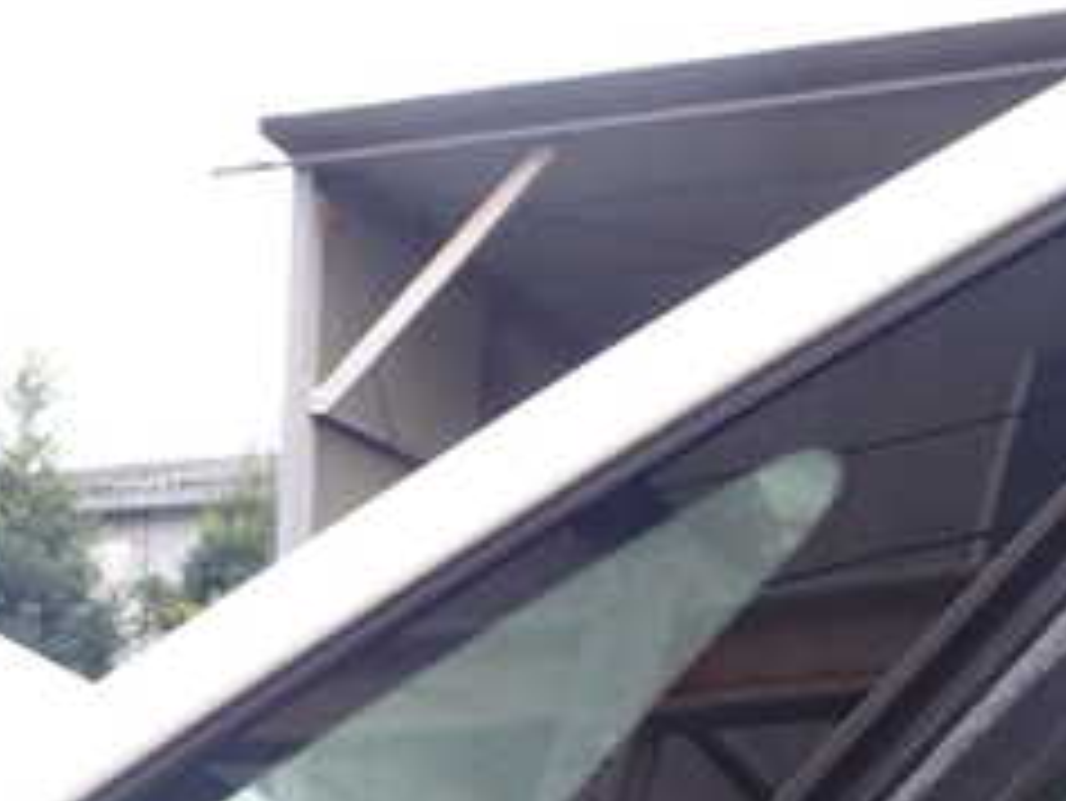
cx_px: 418
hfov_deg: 25.6
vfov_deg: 19.0
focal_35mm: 76
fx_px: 2342
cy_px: 747
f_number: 3.2
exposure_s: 1/320
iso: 100
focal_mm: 5.4
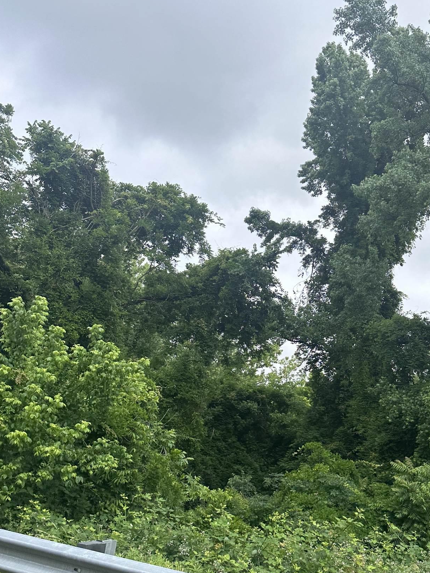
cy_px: 356
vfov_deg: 53.4
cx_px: 263
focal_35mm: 34
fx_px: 563
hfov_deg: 41.6
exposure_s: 1/3597
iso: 80
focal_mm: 6.86
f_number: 1.78
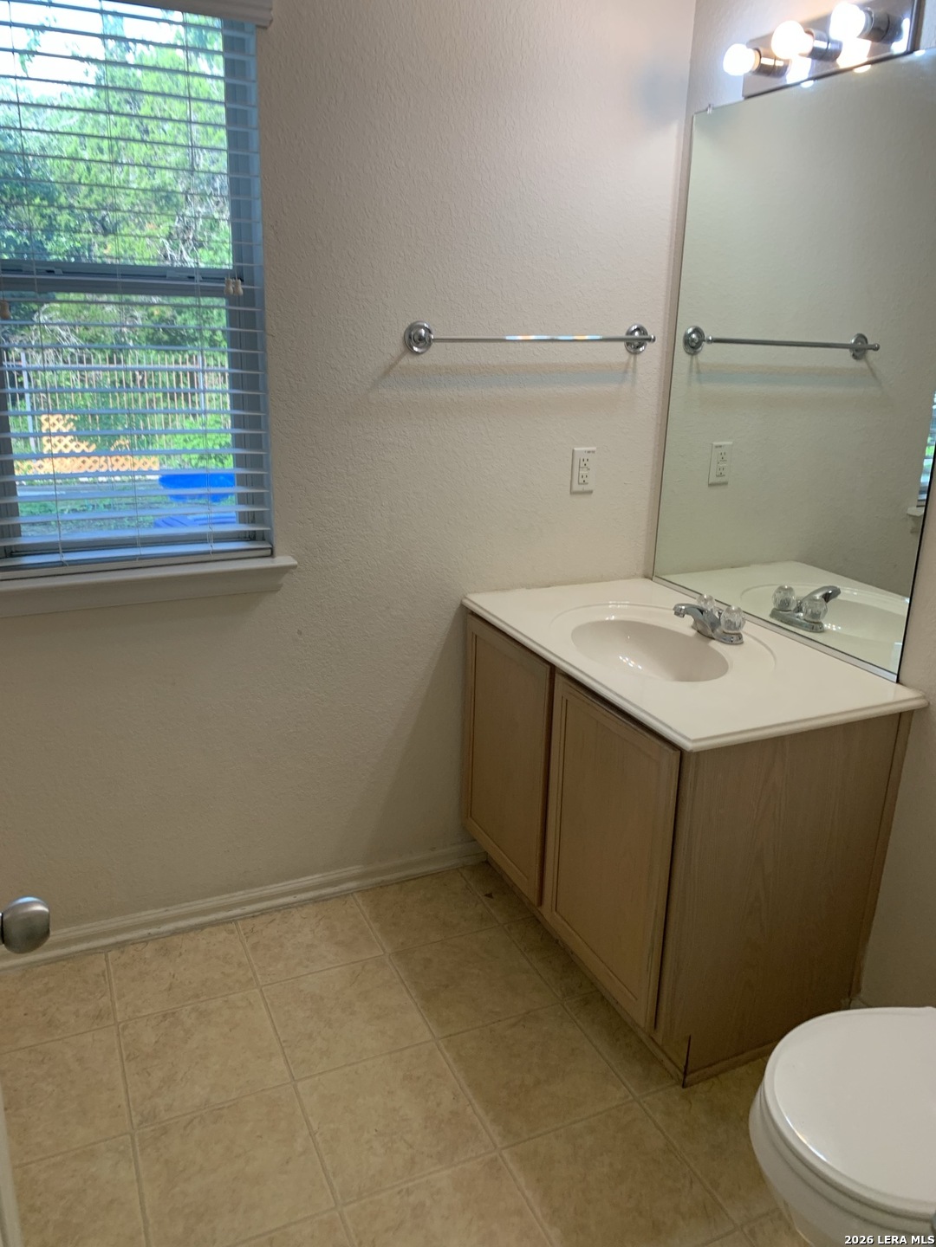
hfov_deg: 53.1
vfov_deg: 67.3
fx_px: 937
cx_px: 468
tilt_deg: -17.9
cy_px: 624
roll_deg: -1.0
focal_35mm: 26
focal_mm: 4.25
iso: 100
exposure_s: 1/120
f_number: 1.8
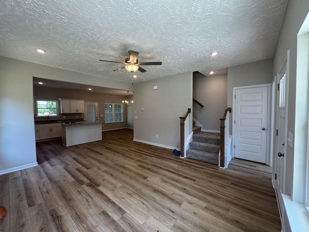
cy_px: 116
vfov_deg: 85.7
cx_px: 154
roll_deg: -0.1
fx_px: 125
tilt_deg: -2.1
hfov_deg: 102.1
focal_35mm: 14
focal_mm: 2.22
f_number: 2.2
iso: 125
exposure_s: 1/120
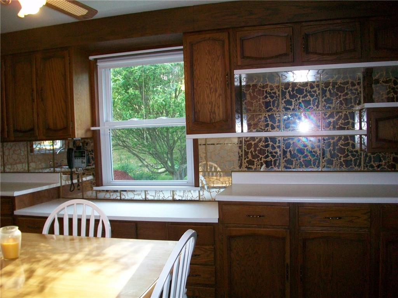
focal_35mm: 32
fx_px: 368
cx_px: 199
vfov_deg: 44.2
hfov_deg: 56.8
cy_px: 149
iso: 120
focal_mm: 5.7
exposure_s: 1/60
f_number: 2.8
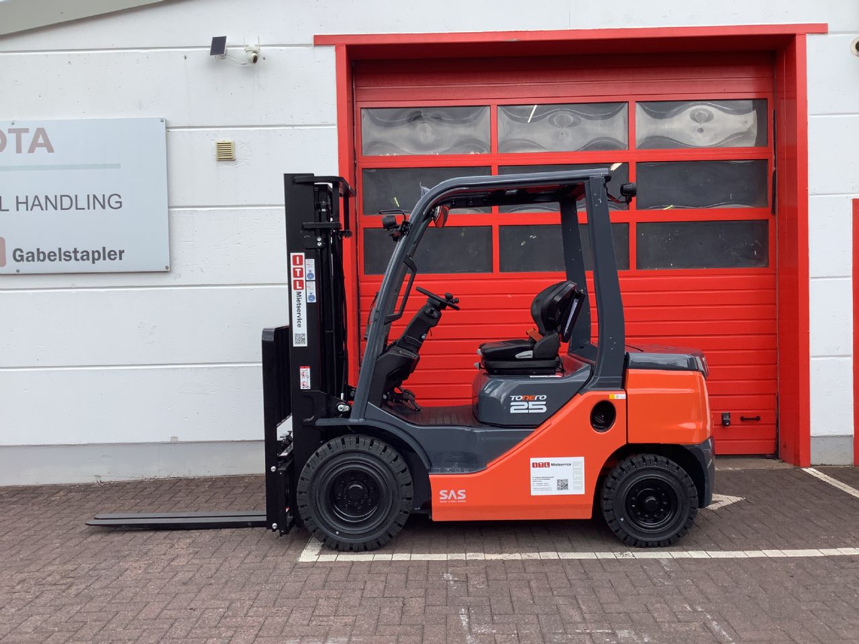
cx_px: 430
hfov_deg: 58.4
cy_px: 322
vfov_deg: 45.4
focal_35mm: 31
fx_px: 769
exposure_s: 1/374
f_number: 2.4
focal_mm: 3.3
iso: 25
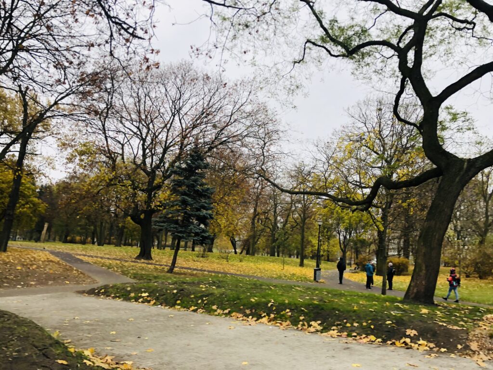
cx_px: 246
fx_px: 399
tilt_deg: +10.9
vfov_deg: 49.7
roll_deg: -6.0
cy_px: 185
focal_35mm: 28
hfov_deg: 63.4
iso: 20
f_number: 1.8
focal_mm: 3.99
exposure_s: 1/282
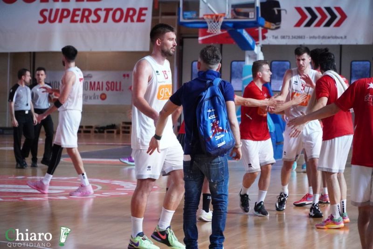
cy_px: 124
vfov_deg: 11.0
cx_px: 186
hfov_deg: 16.4
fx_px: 1290
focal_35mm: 124
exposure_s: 1/1000
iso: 5000
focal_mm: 83
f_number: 4
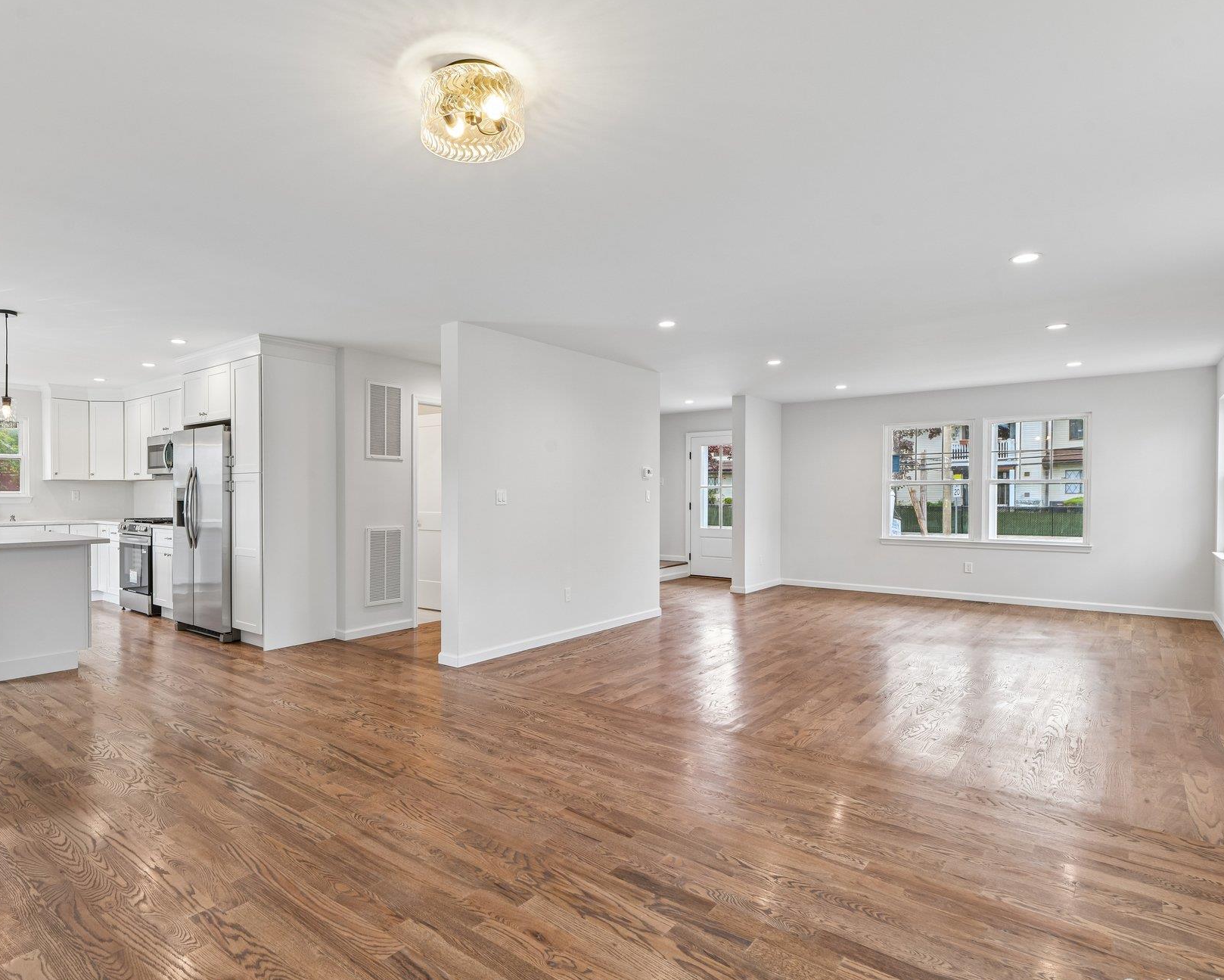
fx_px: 688
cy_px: 489
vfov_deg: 70.9
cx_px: 499
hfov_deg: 82.4
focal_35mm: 19
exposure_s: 1/13
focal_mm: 16
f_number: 9
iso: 160
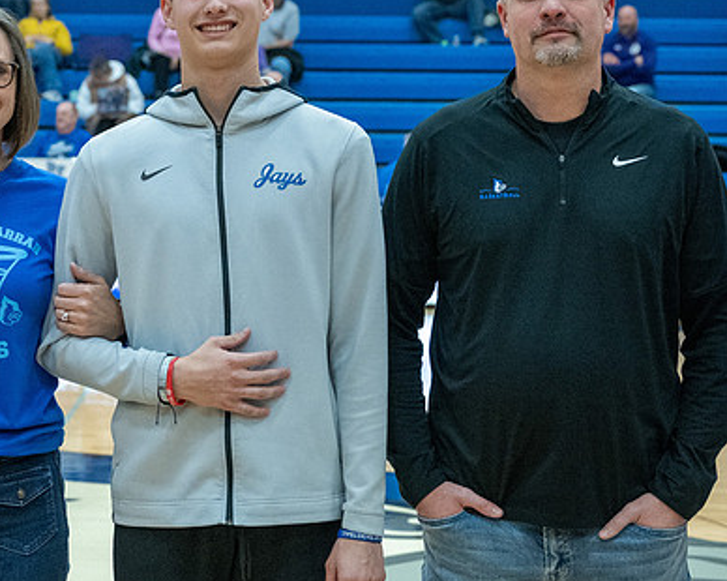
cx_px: 187
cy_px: 116
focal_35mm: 96
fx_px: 2065
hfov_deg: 19.8
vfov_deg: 15.9
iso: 2500
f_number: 3.2
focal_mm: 38
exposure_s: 1/500
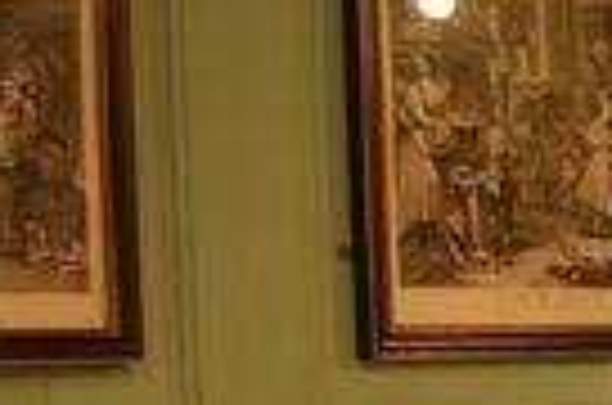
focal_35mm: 145
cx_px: 1044
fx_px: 2459
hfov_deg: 13.0
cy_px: 547
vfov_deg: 9.2
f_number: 3.5
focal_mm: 18
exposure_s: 1/20
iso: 400
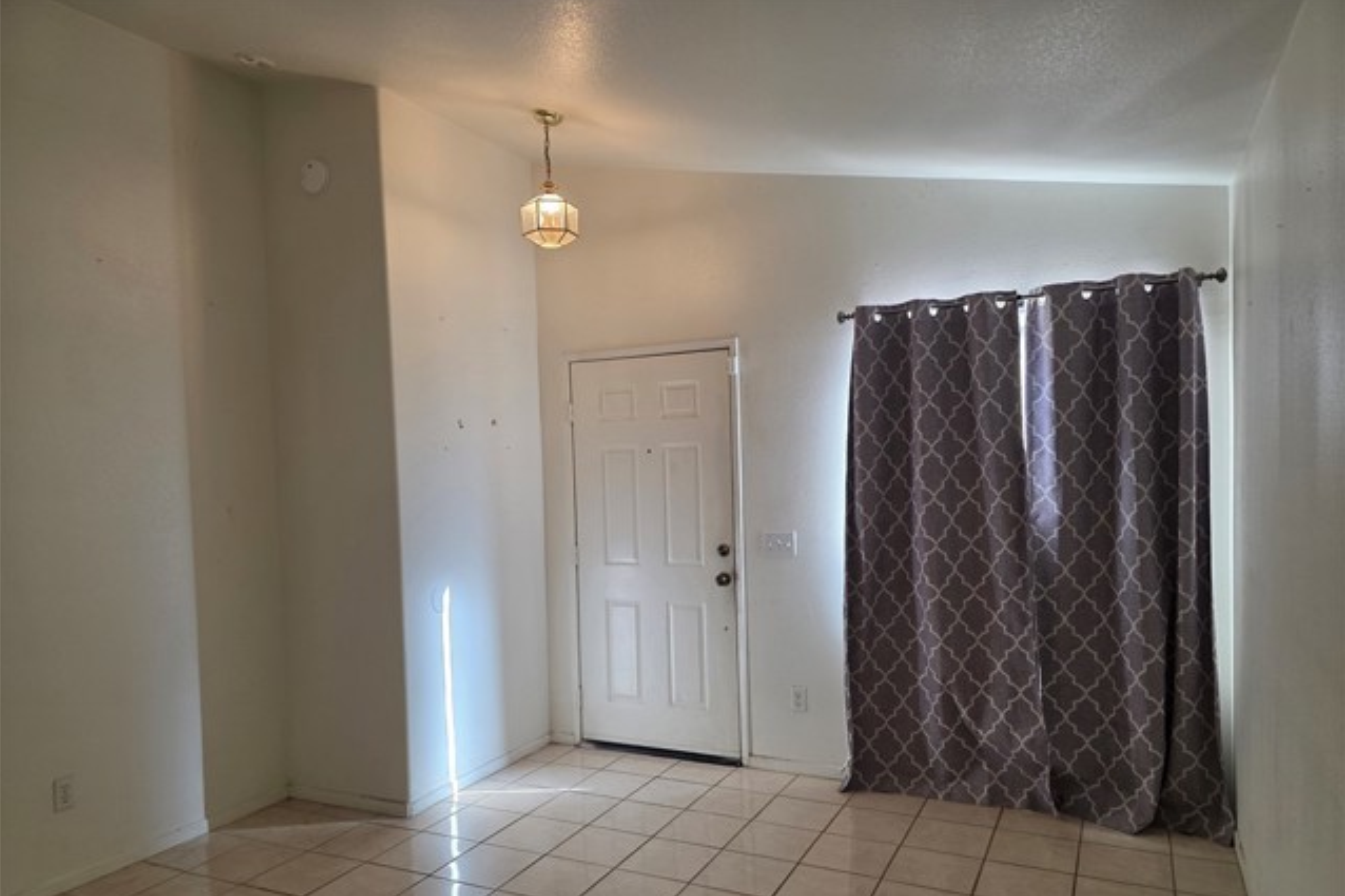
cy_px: 500
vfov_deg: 53.0
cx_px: 672
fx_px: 896
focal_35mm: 24
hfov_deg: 73.8
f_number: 1.7
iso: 125
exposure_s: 1/120
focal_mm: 6.3
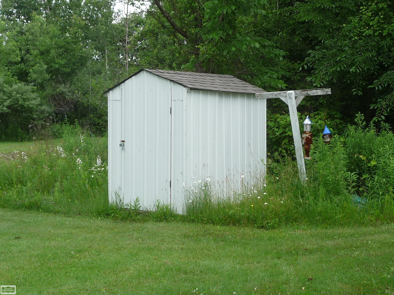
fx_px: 580
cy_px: 148
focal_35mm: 51
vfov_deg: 28.6
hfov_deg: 37.5
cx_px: 197
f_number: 3.5
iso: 100
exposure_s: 1/250
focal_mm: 5.3
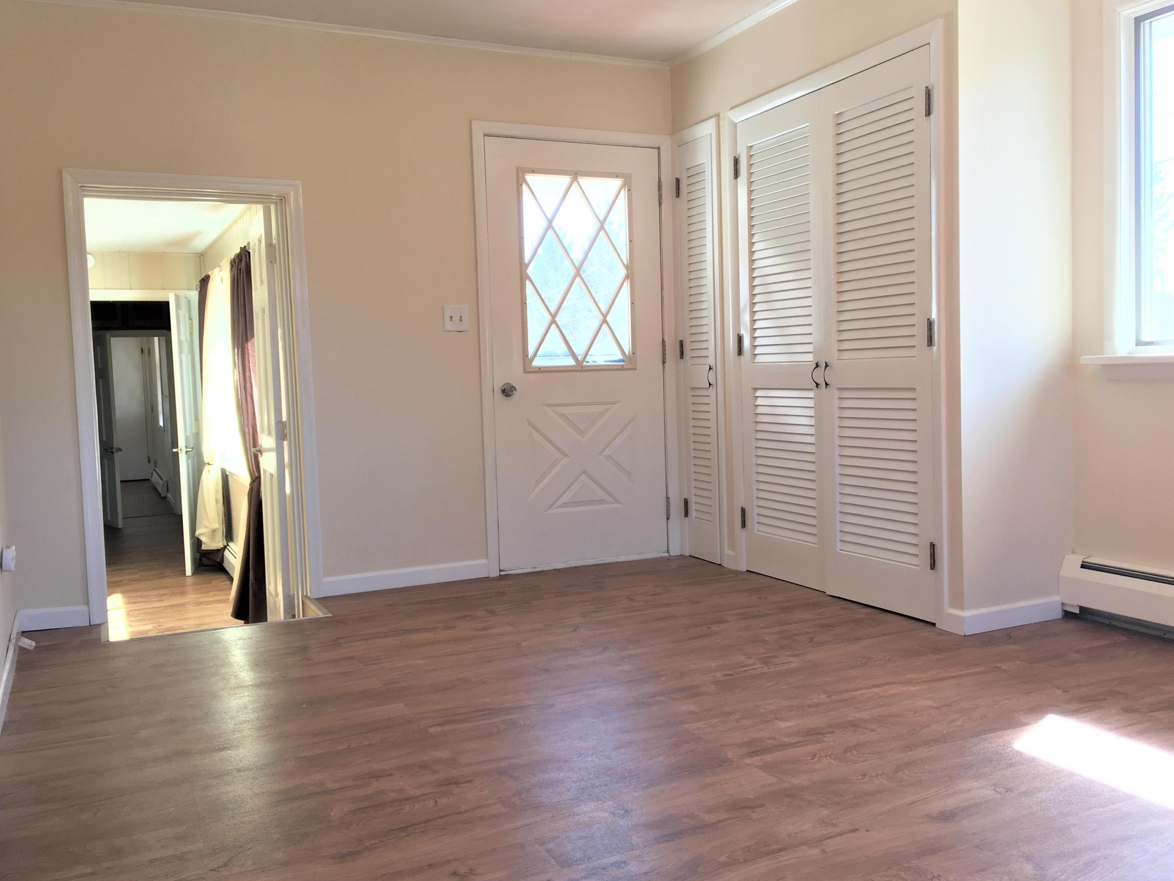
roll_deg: +0.7
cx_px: 600
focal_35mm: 31
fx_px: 1051
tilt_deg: -5.2
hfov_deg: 58.3
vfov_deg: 45.4
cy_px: 444
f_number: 2.2
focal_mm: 4.15
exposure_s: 1/30
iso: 25
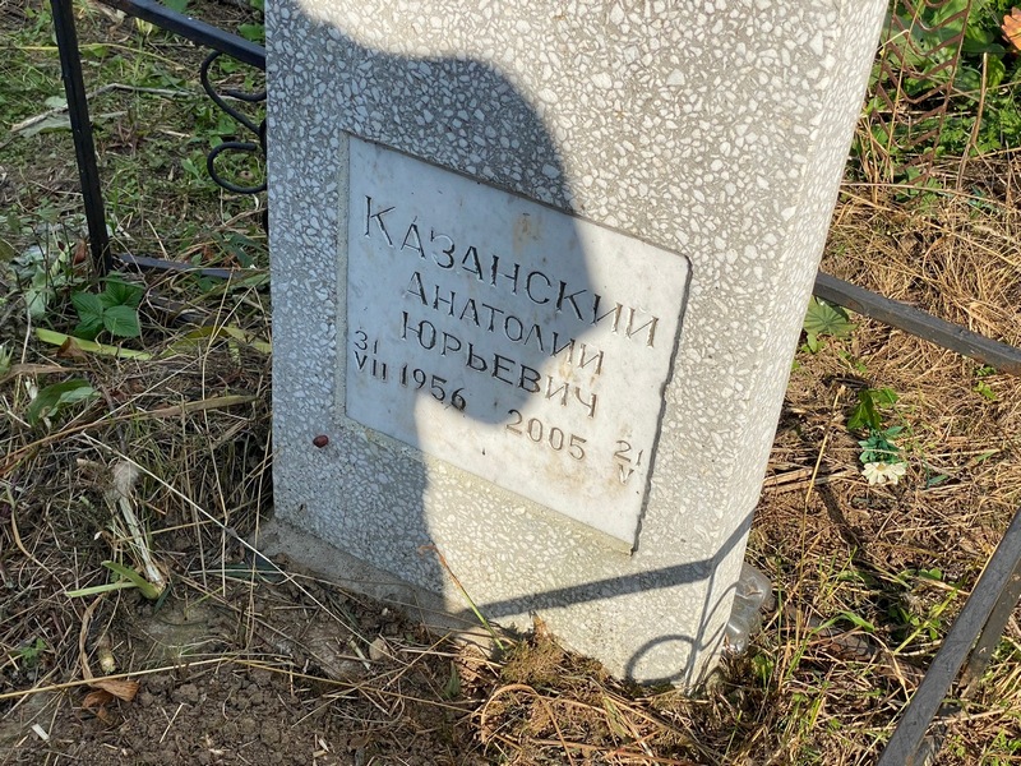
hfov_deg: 36.8
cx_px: 510
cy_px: 383
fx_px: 1534
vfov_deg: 28.0
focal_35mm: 52
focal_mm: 6
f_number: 2
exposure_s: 1/1370
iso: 20
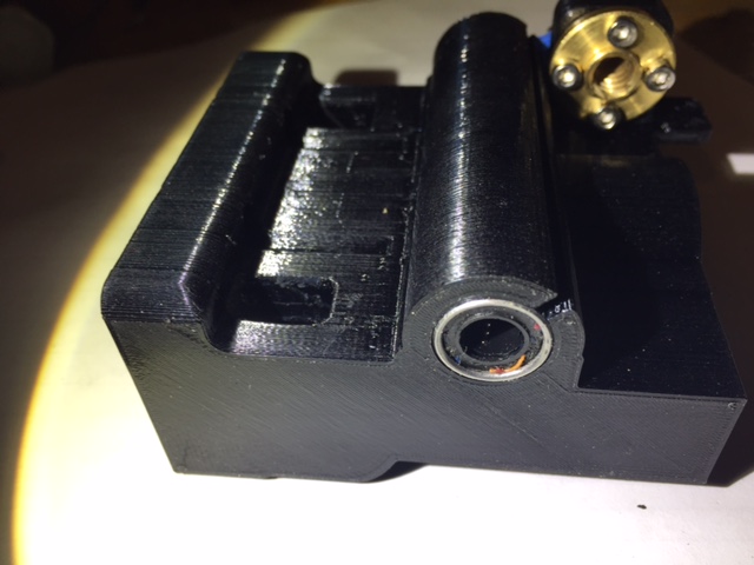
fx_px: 632
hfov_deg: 61.7
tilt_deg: -42.2
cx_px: 377
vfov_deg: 48.2
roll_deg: +6.0
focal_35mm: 29
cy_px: 282
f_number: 2.2
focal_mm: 4.15
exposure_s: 1/191
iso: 32
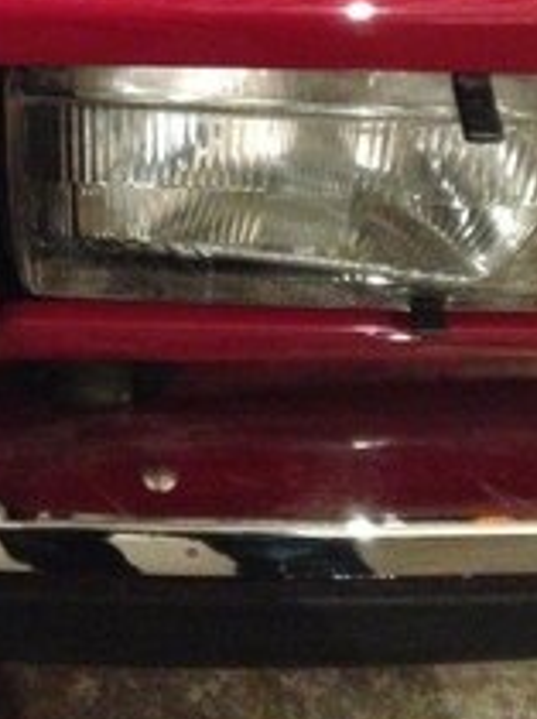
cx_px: 58
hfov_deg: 18.6
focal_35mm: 78
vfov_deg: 23.5
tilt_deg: -36.8
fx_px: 1617
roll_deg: +0.2
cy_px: -79
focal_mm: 4.12
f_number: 2.4
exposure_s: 1/15
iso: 800
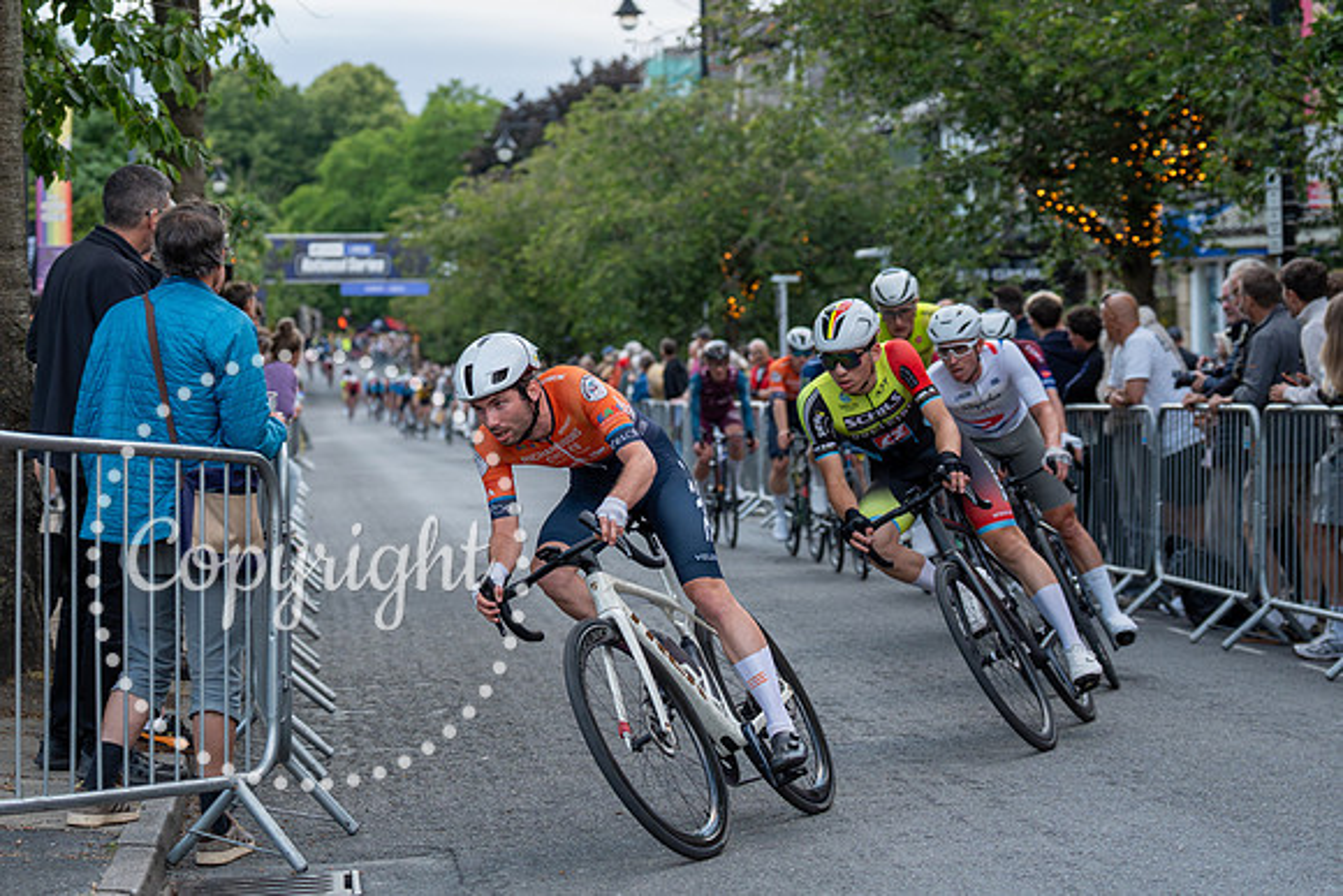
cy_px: 377
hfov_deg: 21.6
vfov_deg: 14.5
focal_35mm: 94
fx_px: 3515
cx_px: 531
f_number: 3.5
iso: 1250
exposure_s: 1/800
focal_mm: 70
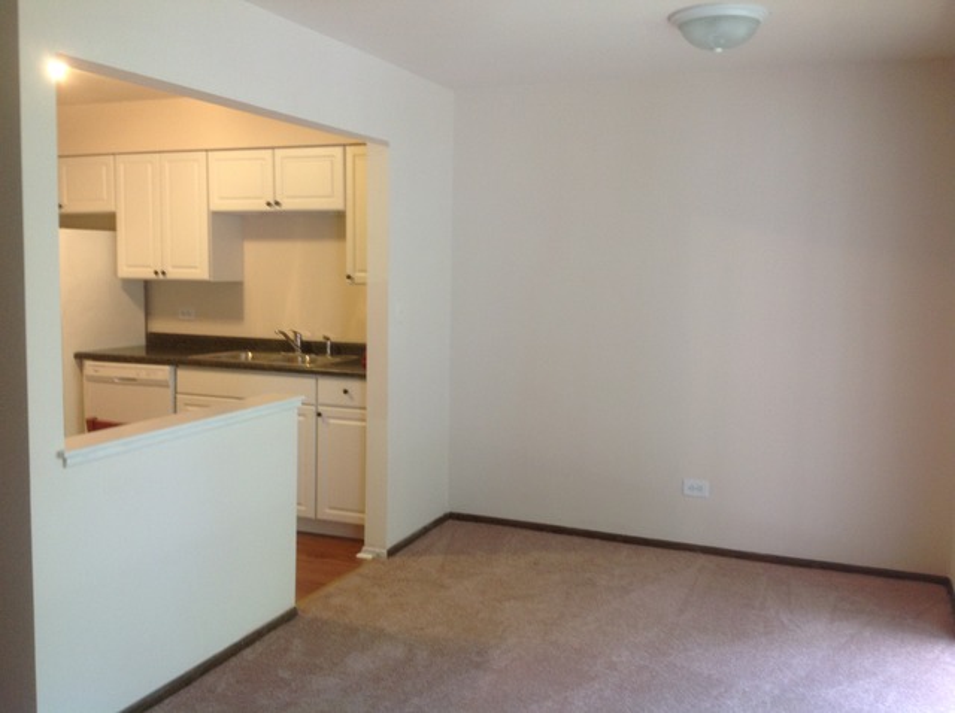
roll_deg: -2.3
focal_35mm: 35
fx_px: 964
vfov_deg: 40.6
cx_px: 478
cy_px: 356
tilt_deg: -6.2
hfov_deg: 52.7
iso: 64
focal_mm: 4.28
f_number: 2.4
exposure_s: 1/17
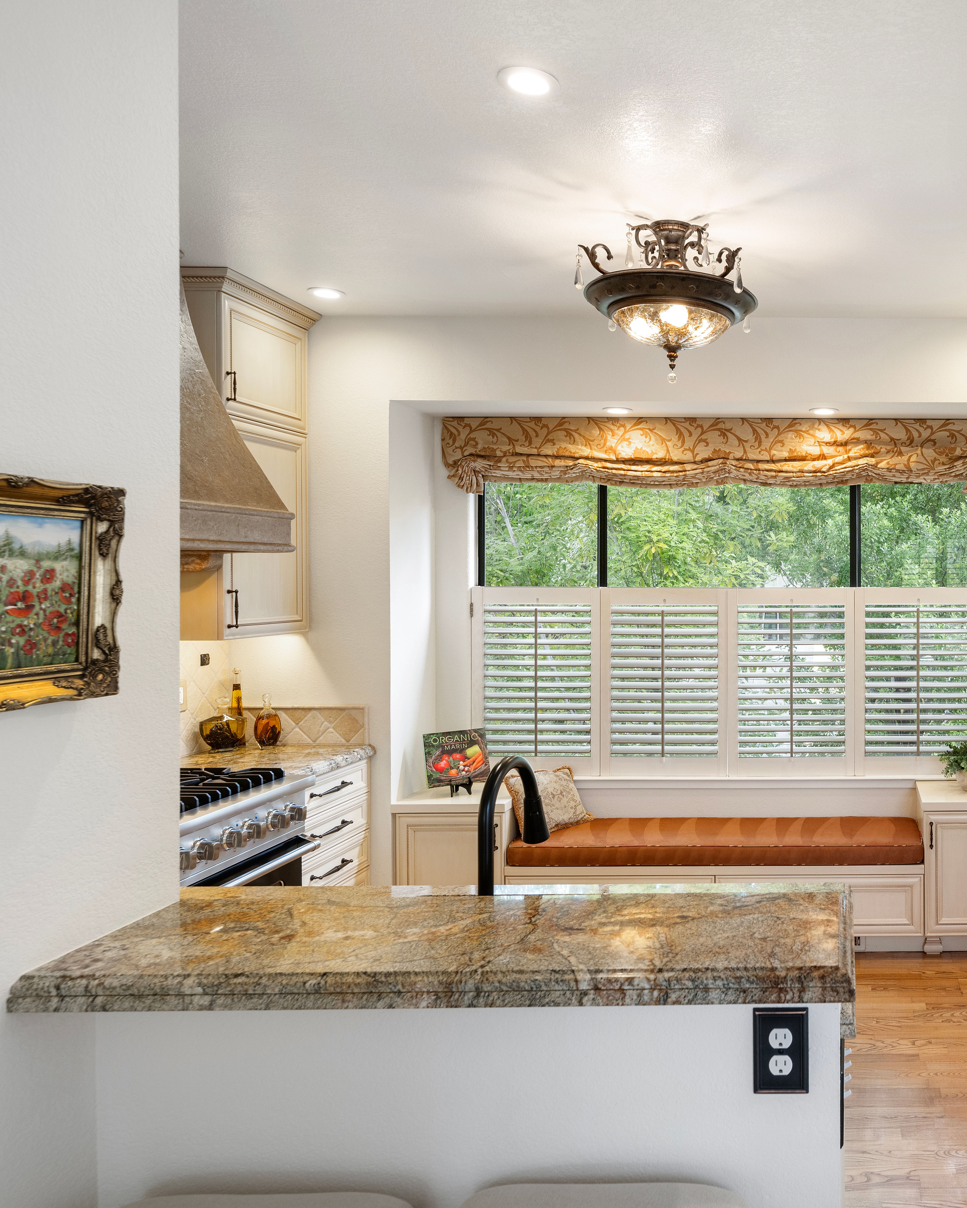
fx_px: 956
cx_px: 856
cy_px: 598
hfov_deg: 48.5
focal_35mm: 27
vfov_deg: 64.6
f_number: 8
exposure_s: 1/8
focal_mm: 18.5
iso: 400
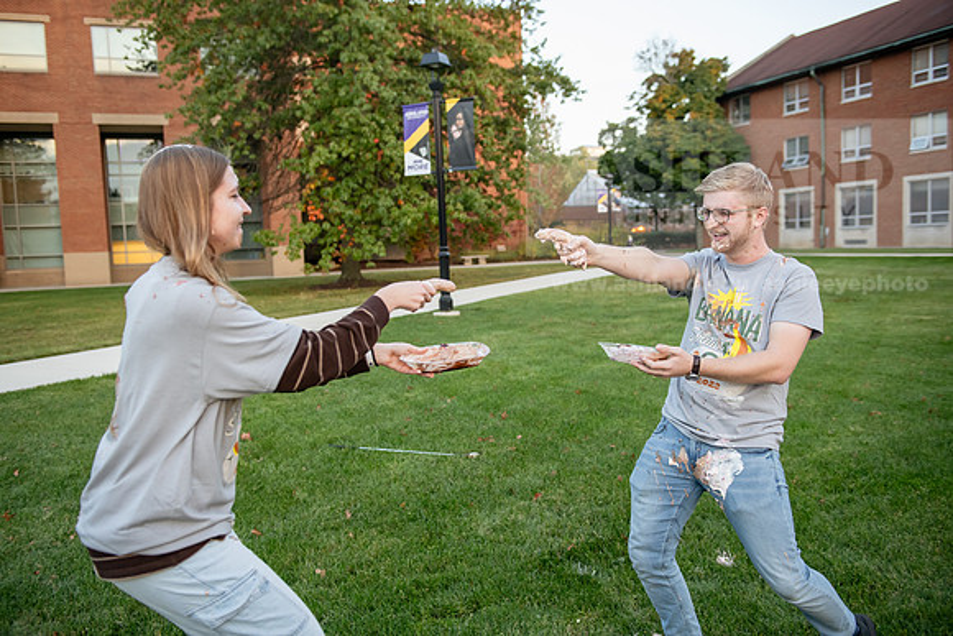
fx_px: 847
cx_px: 476
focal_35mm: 32
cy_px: 318
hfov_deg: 58.7
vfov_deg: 41.1
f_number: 3.2
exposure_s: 1/320
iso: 800
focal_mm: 32
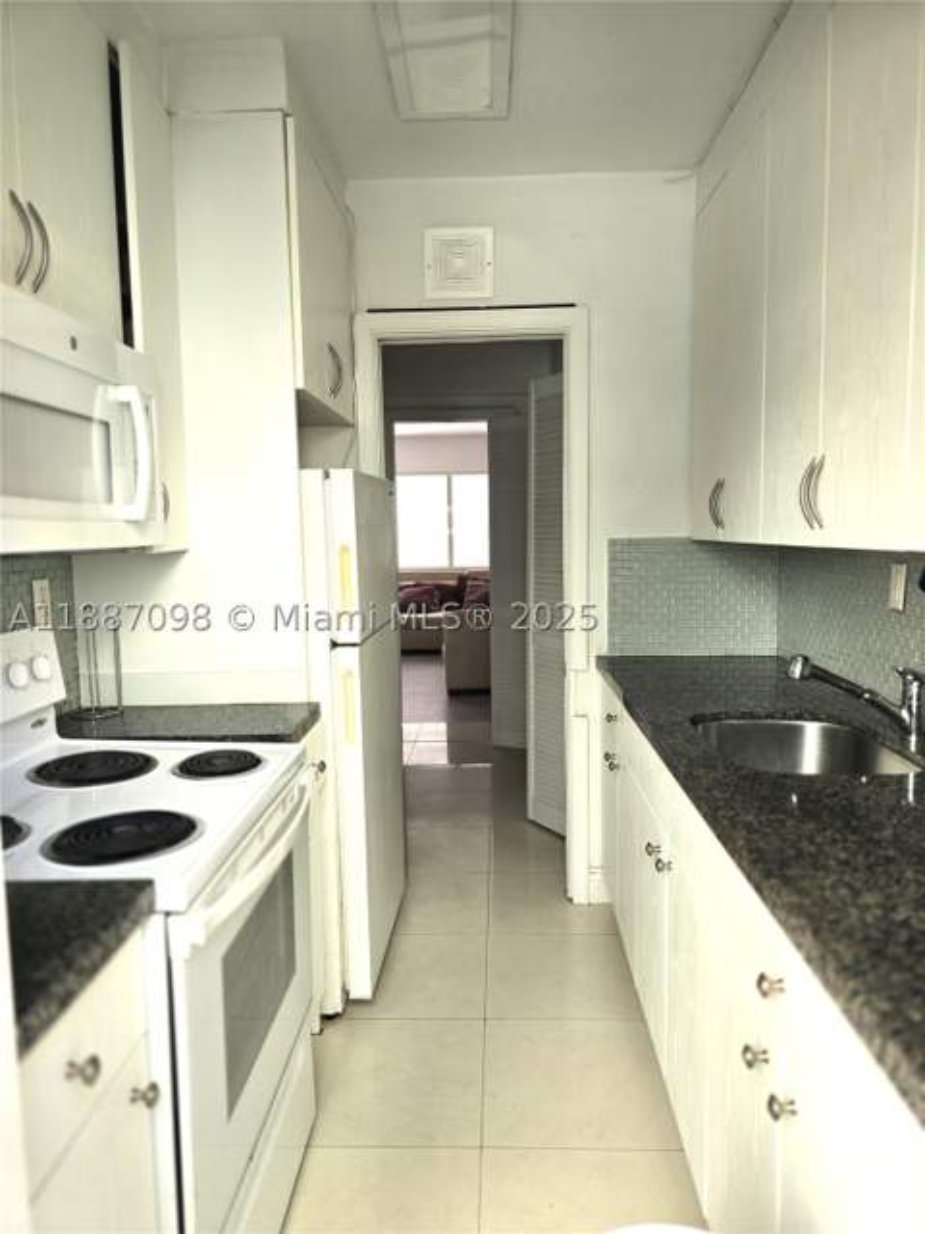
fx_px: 819
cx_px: 462
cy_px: 617
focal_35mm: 23
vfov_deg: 73.9
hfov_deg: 58.9
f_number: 1.7
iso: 64
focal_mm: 6.3
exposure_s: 1/120
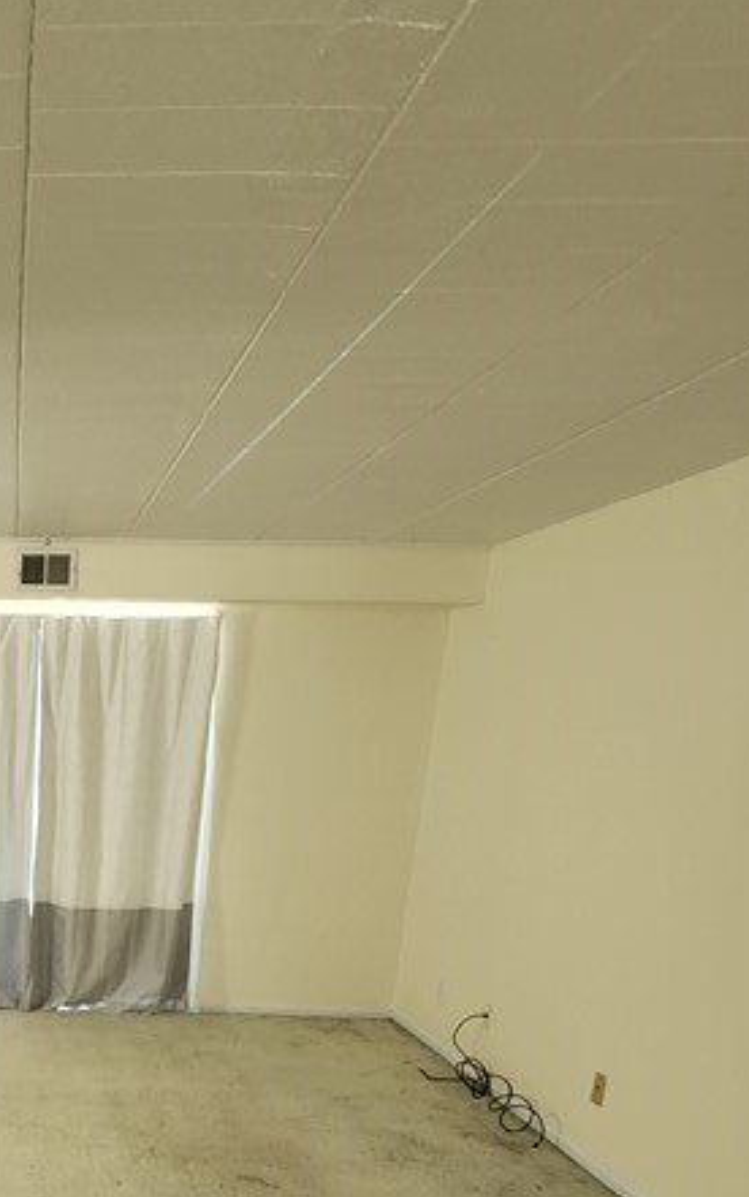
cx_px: -81
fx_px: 1044
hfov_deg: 34.0
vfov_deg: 51.4
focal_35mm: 32
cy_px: 1113
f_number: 2.2
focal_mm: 2.2
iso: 200
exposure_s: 1/60
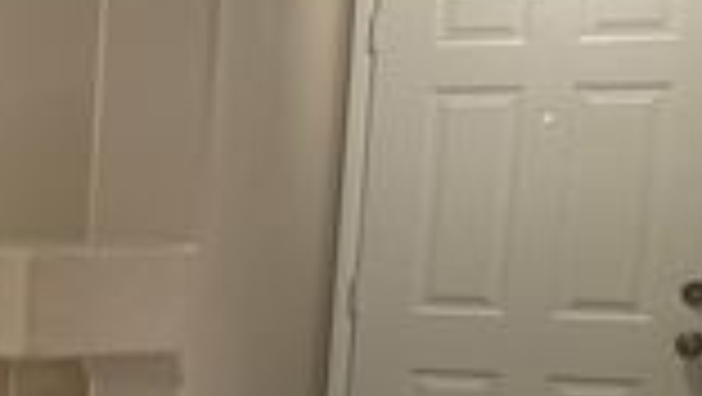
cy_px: 421
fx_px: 1565
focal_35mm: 84
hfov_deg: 21.0
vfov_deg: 14.1
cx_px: -382
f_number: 1.78
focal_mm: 6.76
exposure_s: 1/126
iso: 125
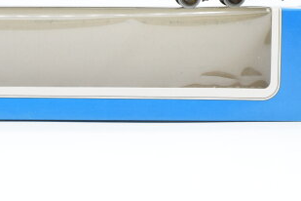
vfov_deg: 13.3
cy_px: 10
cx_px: 40
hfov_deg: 19.7
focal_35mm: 102
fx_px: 853
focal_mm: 35
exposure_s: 1/125
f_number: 8
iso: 400
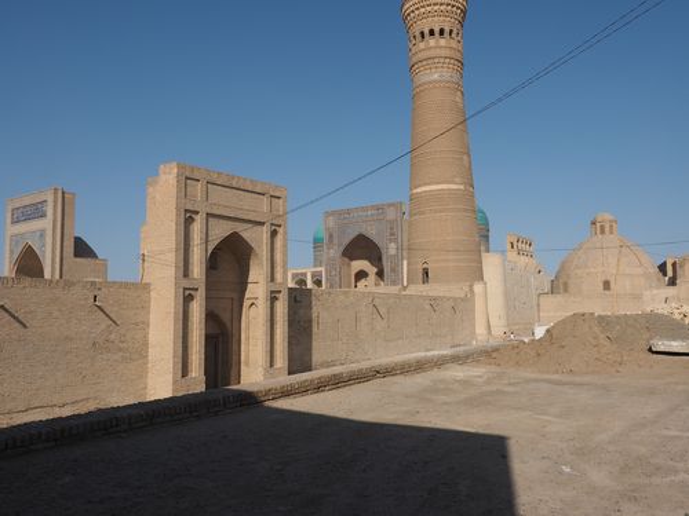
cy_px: 258
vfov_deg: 46.8
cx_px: 344
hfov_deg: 60.0
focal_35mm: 30
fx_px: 597
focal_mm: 15
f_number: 9
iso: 200
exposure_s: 1/640
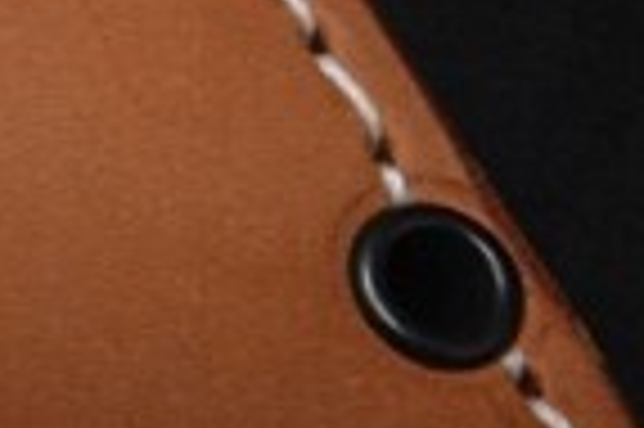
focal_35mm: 130
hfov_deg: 14.3
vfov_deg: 10.3
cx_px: -437
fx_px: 2323
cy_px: -149
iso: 640
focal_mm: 10.83
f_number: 10
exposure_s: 1/30
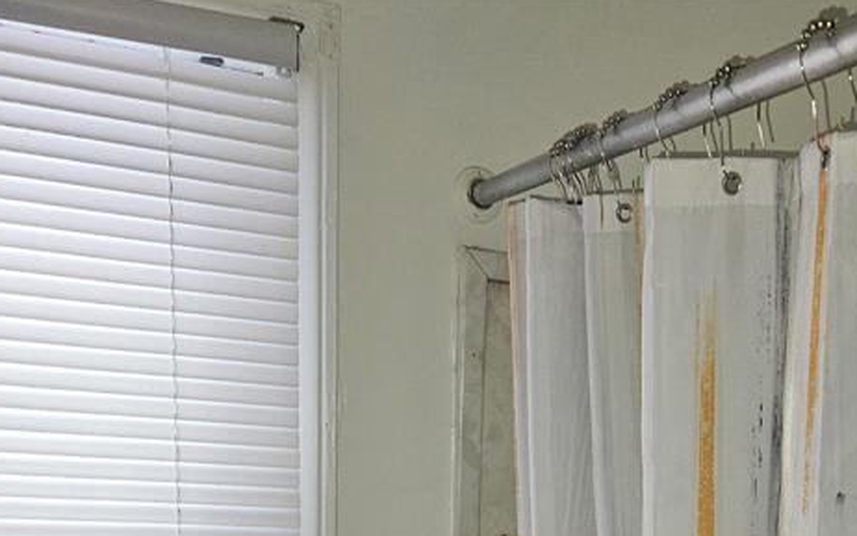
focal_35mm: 54
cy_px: 705
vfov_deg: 21.6
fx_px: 1262
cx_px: 688
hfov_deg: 36.2
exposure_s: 1/60
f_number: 1.8
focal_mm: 5.4
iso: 80
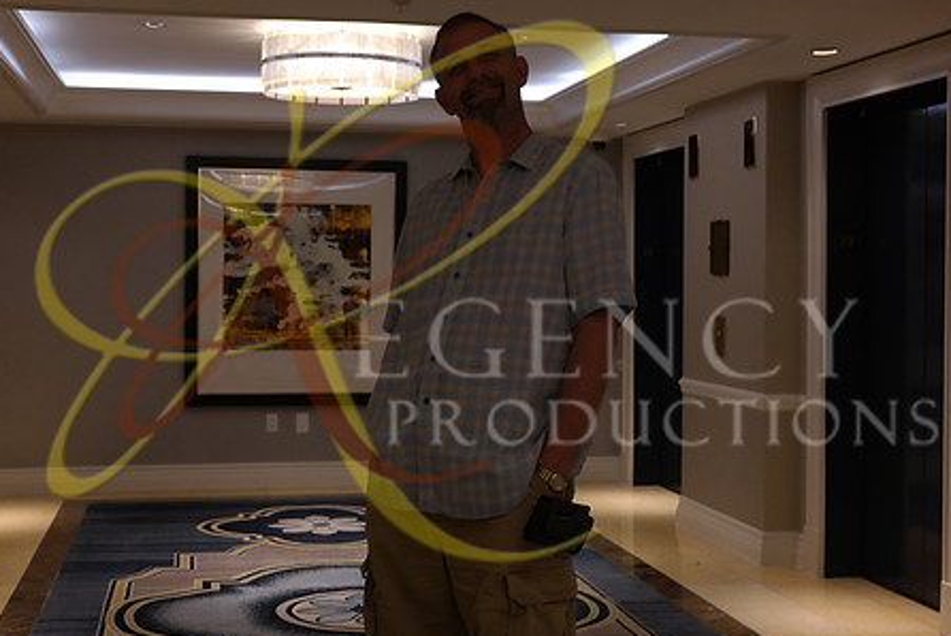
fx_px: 1375
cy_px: 293
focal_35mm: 52
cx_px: 446
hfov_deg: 38.2
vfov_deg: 26.0
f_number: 4
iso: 400
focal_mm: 26
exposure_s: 1/30
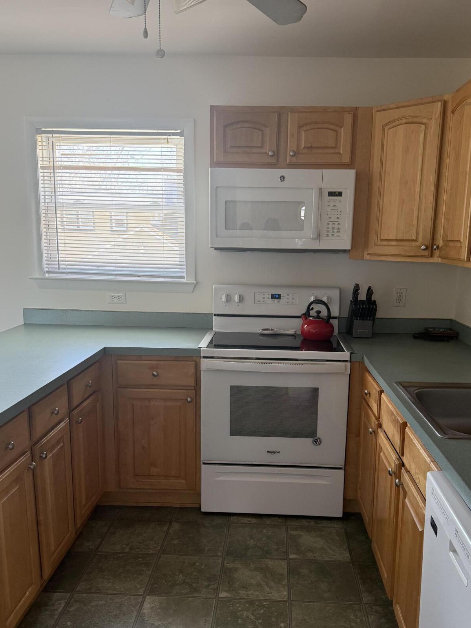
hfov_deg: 46.8
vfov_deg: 59.8
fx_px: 544
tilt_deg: -11.9
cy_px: 354
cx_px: 254
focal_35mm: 30
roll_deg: +0.0
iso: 200
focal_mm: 6.76
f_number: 1.78
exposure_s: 1/77
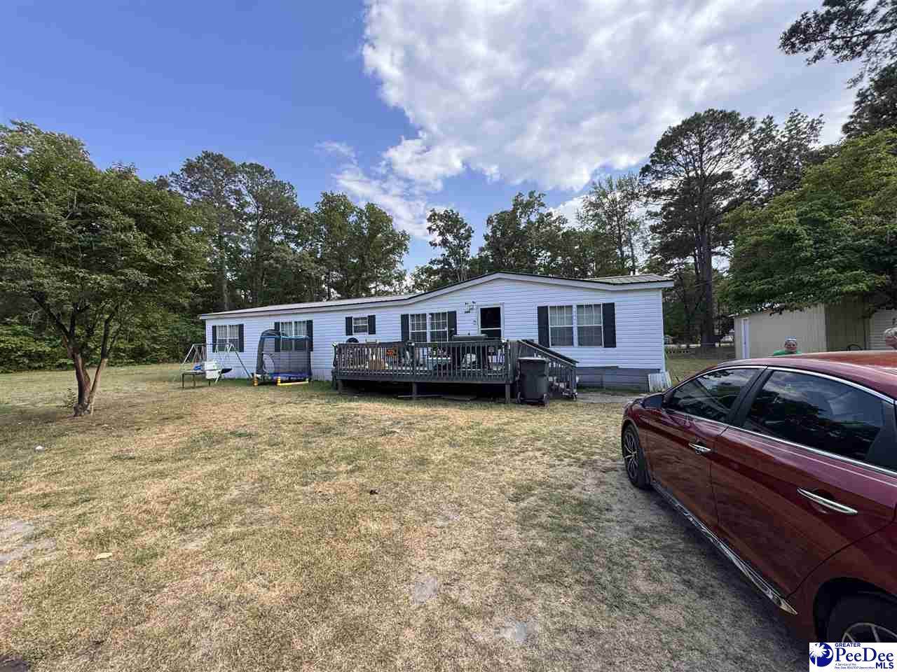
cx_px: 448
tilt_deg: -1.4
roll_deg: +0.4
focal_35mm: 14
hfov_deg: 102.1
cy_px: 336
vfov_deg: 85.7
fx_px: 363
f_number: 2.2
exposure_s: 1/610
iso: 40
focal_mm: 2.22
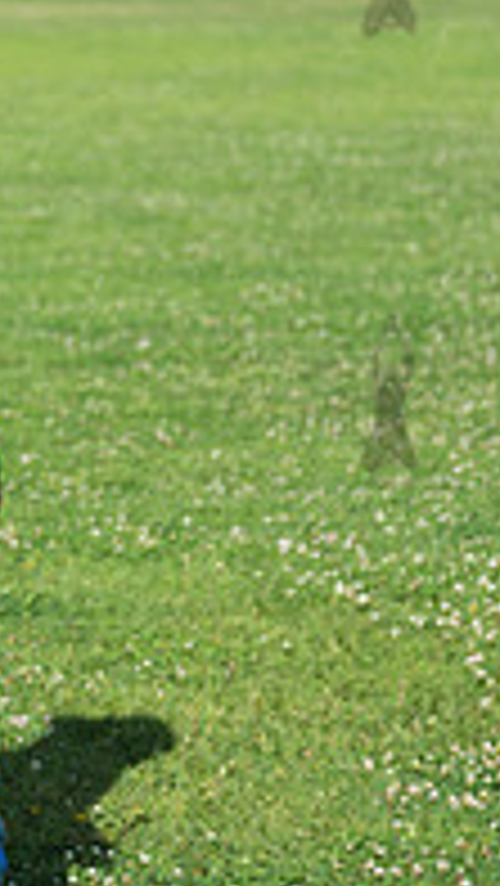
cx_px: -194
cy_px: 173
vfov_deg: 12.0
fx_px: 4214
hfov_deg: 6.7
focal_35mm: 179
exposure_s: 1/4000
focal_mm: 58
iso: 200
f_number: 2.8
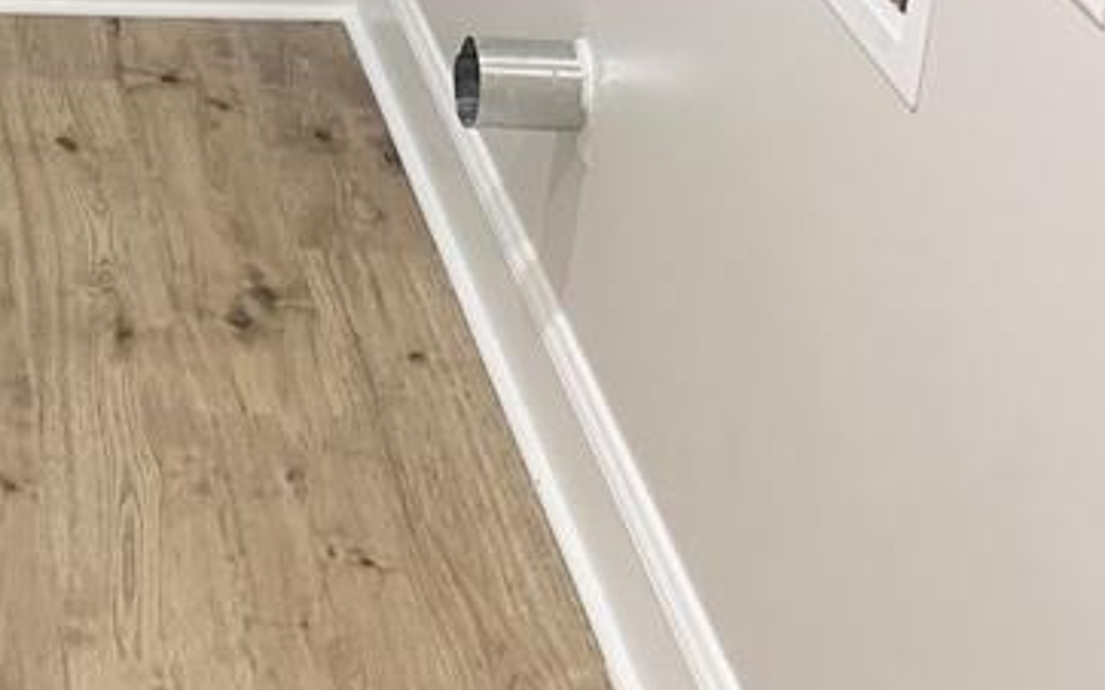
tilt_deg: -19.4
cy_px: -424
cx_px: -400
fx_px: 2348
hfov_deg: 23.0
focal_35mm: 78
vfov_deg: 15.1
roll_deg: +2.2
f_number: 1.8
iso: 80
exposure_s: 1/60
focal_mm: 4.25
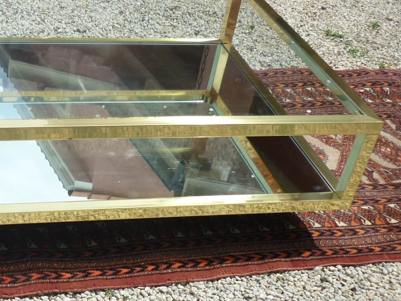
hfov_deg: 30.0
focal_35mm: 62
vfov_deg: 23.6
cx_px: 49
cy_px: 200
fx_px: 718
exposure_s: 1/125
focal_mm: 5.5
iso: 80
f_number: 8
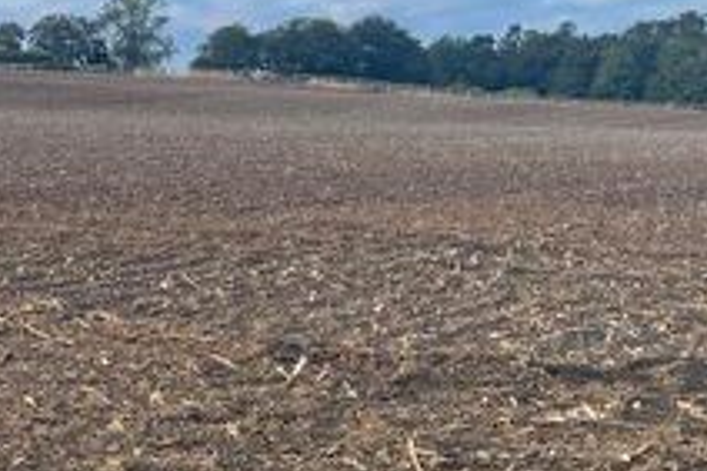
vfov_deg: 15.9
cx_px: -257
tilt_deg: -0.4
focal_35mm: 86
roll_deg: -0.3
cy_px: 239
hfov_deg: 21.1
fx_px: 1688
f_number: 1.6
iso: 32
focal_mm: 5.1
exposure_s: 1/969
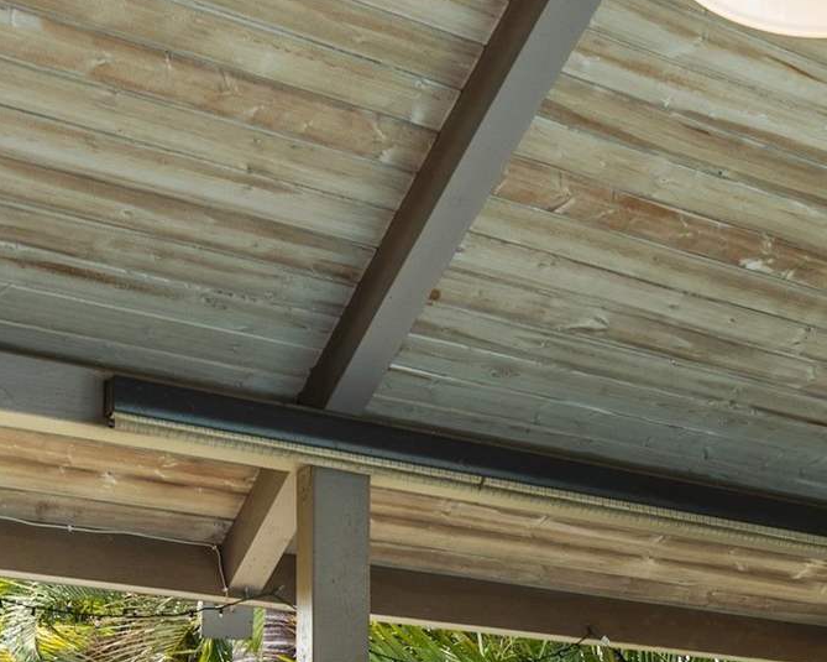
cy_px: 942
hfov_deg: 23.7
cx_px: 1124
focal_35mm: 69
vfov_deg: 19.7
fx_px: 1689
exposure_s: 1/25
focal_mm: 16
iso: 100
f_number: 8
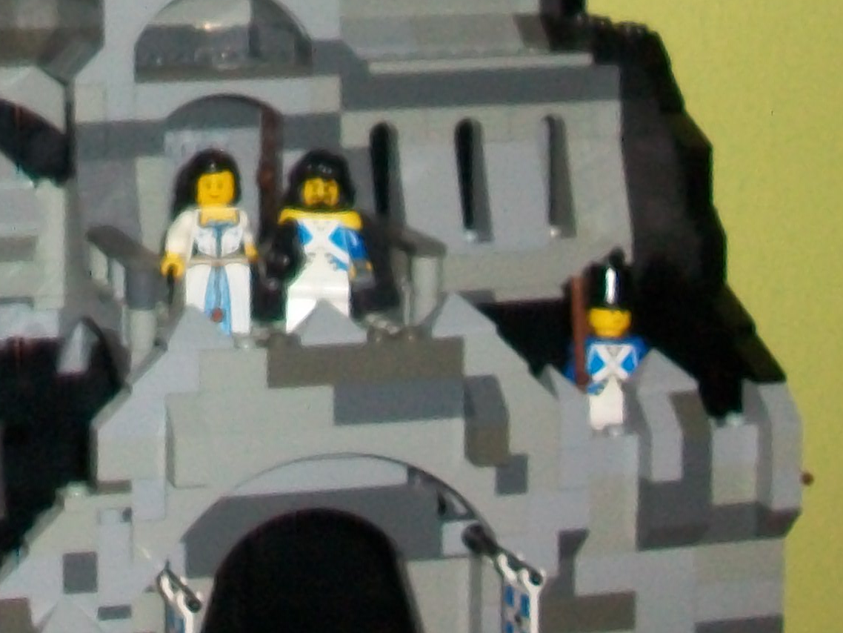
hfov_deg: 18.5
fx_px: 2509
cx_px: -37
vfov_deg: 13.6
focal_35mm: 103
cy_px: -293
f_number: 2.8
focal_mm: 5.7
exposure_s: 1/60
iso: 160
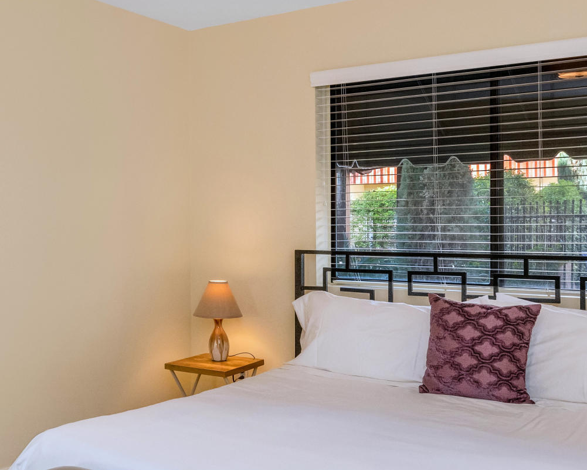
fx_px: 782
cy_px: 239
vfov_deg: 33.4
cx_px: 162
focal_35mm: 45
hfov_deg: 40.2
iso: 1000
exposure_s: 1/125
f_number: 7.1
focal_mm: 16
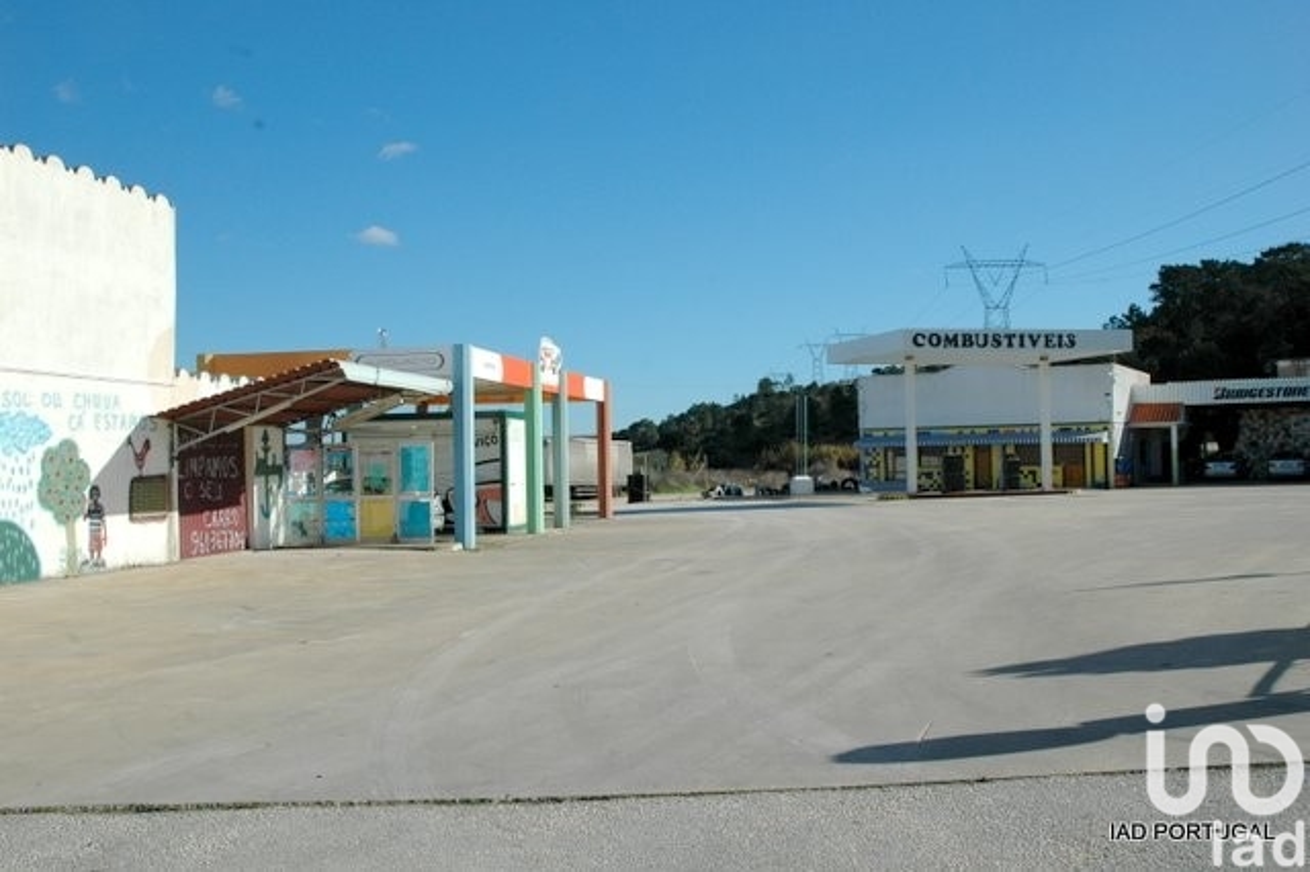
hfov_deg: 53.2
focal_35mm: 36
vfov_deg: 36.8
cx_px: 655
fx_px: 1309
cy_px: 436
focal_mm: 24
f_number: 11
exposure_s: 1/500
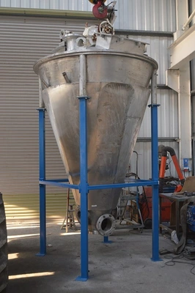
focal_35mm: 39
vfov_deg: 49.6
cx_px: 98
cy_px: 146
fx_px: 317
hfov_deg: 34.2
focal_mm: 26
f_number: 4
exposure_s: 1/60
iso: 640
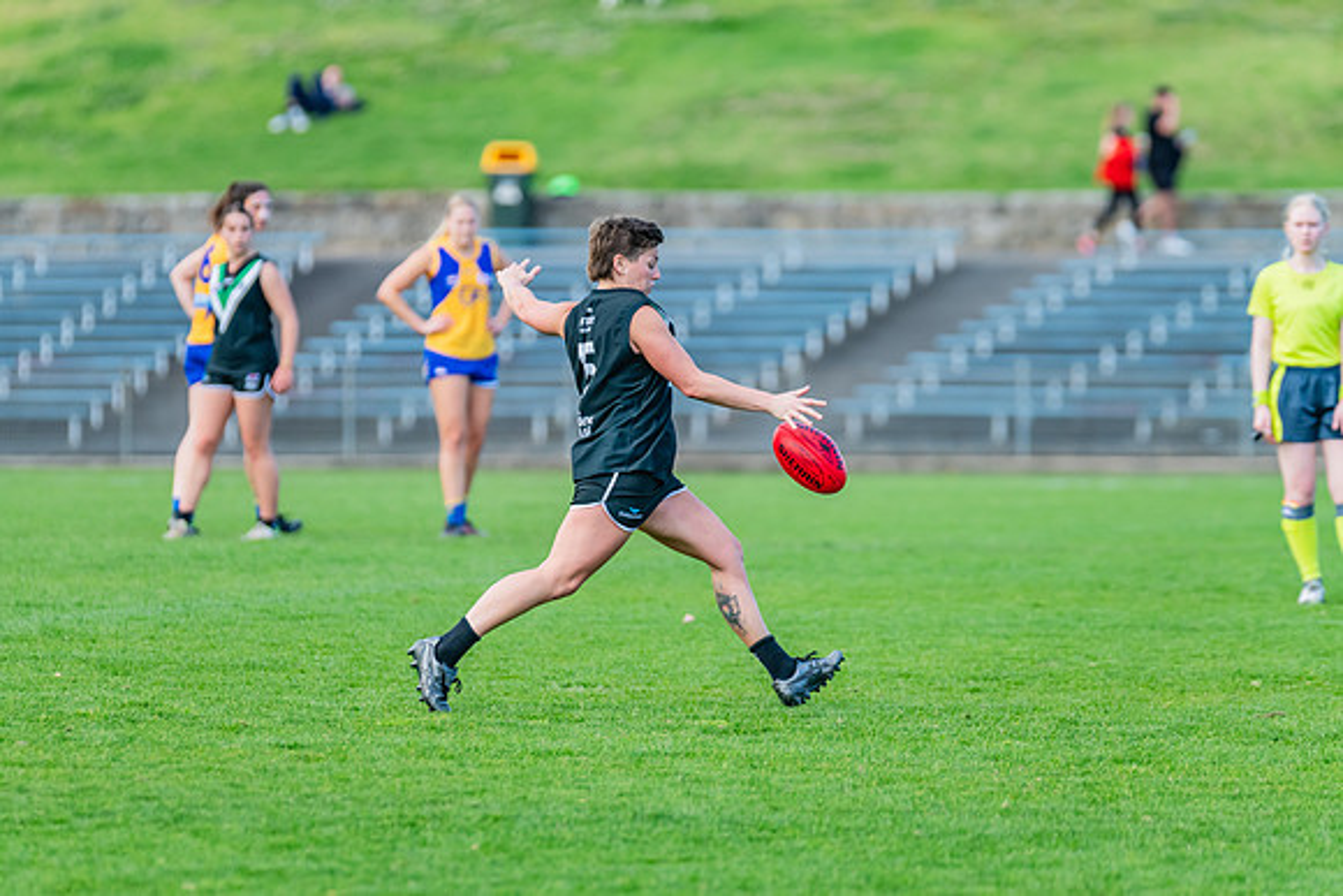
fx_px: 11799
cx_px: 664
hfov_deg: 6.5
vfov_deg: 4.3
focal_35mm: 316
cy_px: 448
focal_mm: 310
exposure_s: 1/1600
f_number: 4.5
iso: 800
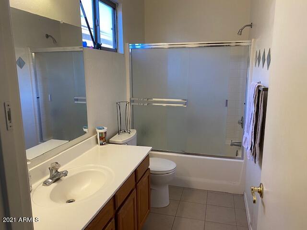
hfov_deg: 67.3
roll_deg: -0.2
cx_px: 154
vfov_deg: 53.1
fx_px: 231
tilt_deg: -11.0
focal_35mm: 26
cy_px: 115
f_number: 1.8
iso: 80
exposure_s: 1/60
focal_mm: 4.25
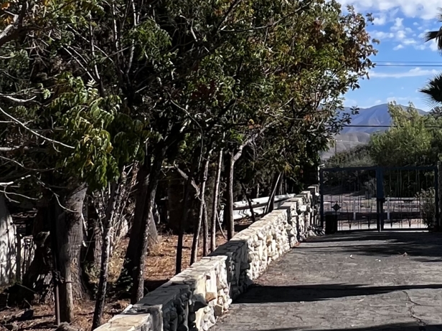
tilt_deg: +3.9
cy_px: 97
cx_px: 437
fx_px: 690
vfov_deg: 26.8
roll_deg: +1.7
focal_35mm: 54
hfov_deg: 32.8
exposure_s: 1/874
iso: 32
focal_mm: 1.57
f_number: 1.8
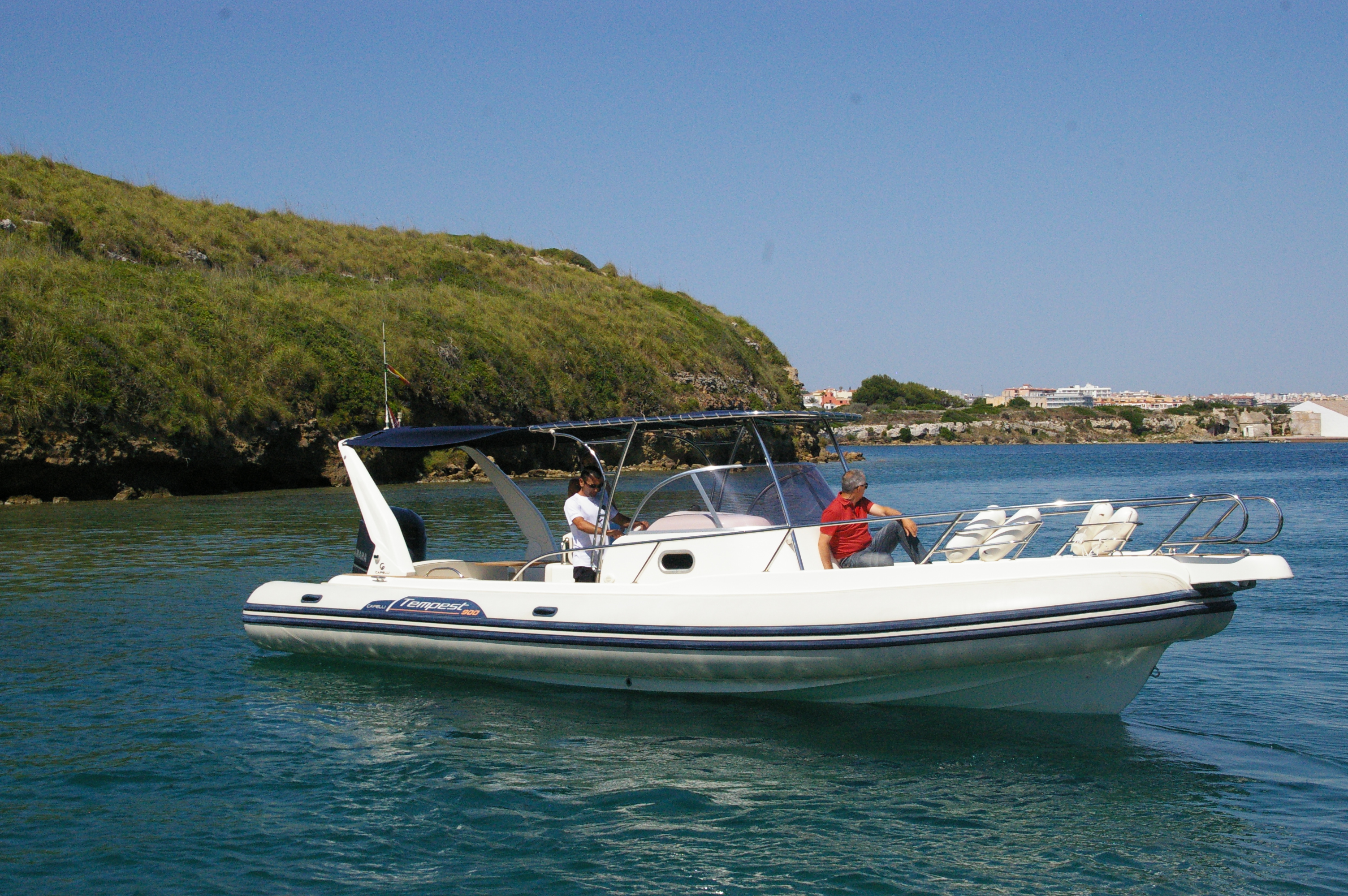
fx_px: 1908
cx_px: 674
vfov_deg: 26.4
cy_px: 448
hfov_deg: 38.9
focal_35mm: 51
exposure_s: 1/2000
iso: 1600
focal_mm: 34
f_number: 13
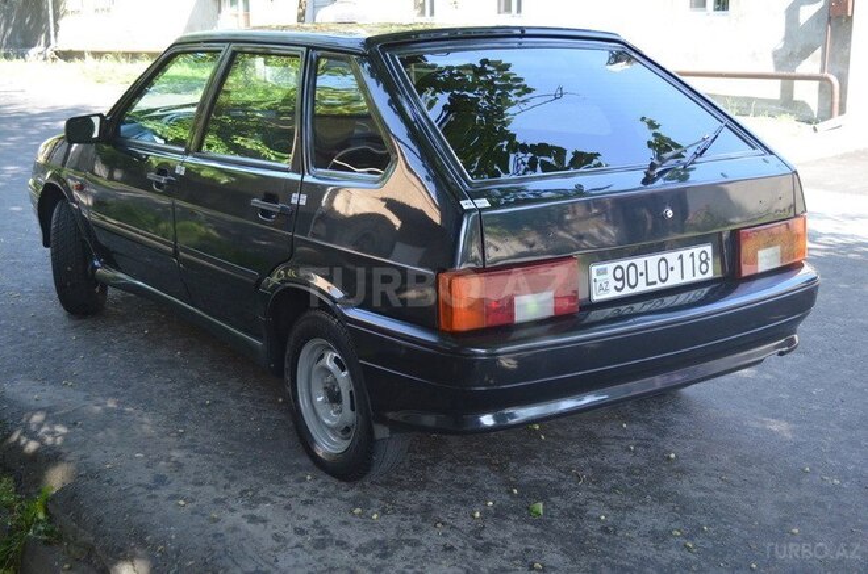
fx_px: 1155
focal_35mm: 48
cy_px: 287
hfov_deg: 41.2
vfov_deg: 27.9
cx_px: 434
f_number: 4.8
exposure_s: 1/500
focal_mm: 32
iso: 1250
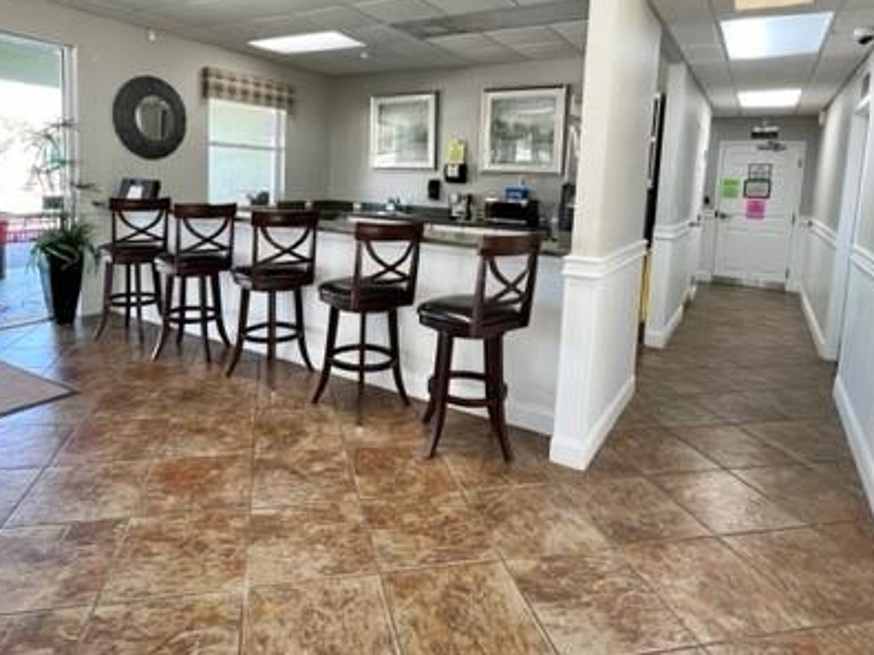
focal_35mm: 21
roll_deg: -2.3
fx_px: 530
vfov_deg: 62.4
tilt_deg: -7.4
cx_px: 395
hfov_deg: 78.8
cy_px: 238
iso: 200
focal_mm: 1.57
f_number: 1.8
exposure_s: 1/120
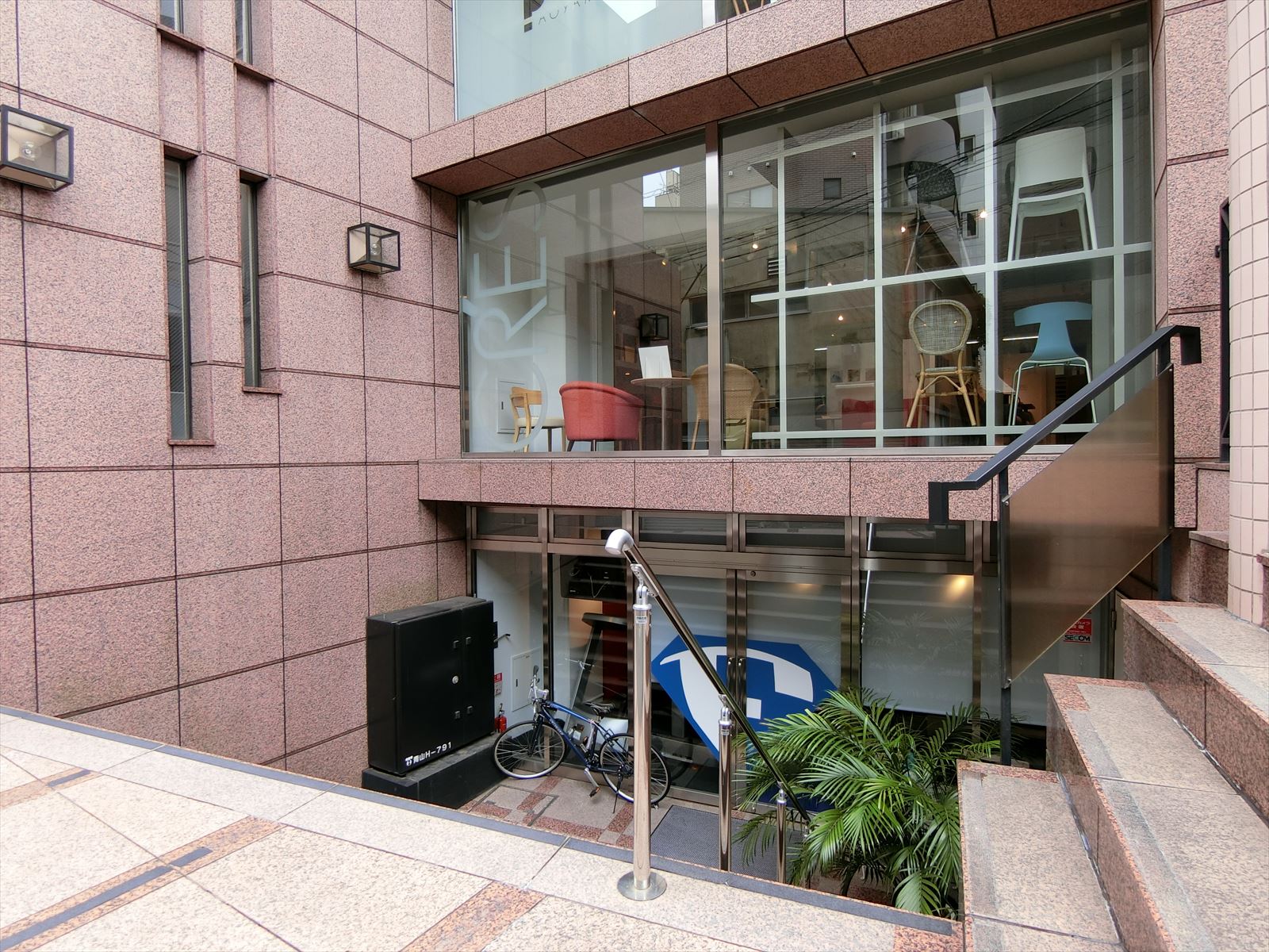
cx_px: 634
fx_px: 697
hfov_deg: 84.7
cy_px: 476
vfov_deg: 68.7
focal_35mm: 19
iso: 80
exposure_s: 1/125
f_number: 2.7
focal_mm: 4.06
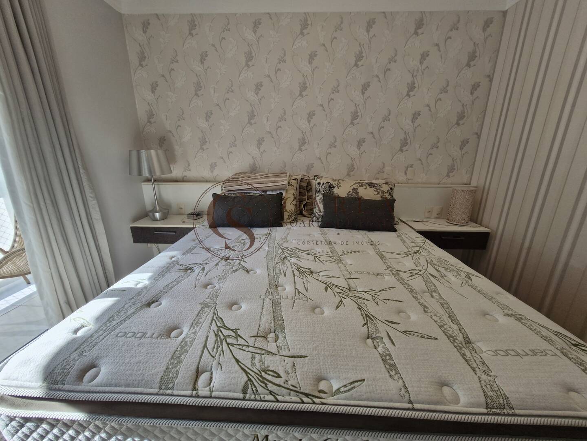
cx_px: 294
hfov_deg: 106.2
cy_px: 220
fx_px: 220
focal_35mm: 13
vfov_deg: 89.9
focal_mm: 1.74
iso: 50
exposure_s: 1/202
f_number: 2.2
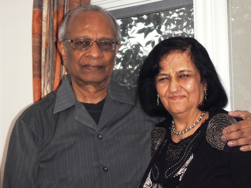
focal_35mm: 105
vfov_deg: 14.1
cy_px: 94
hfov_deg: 18.7
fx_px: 761
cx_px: 126
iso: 400
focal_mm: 18.7
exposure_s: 1/60
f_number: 5.7
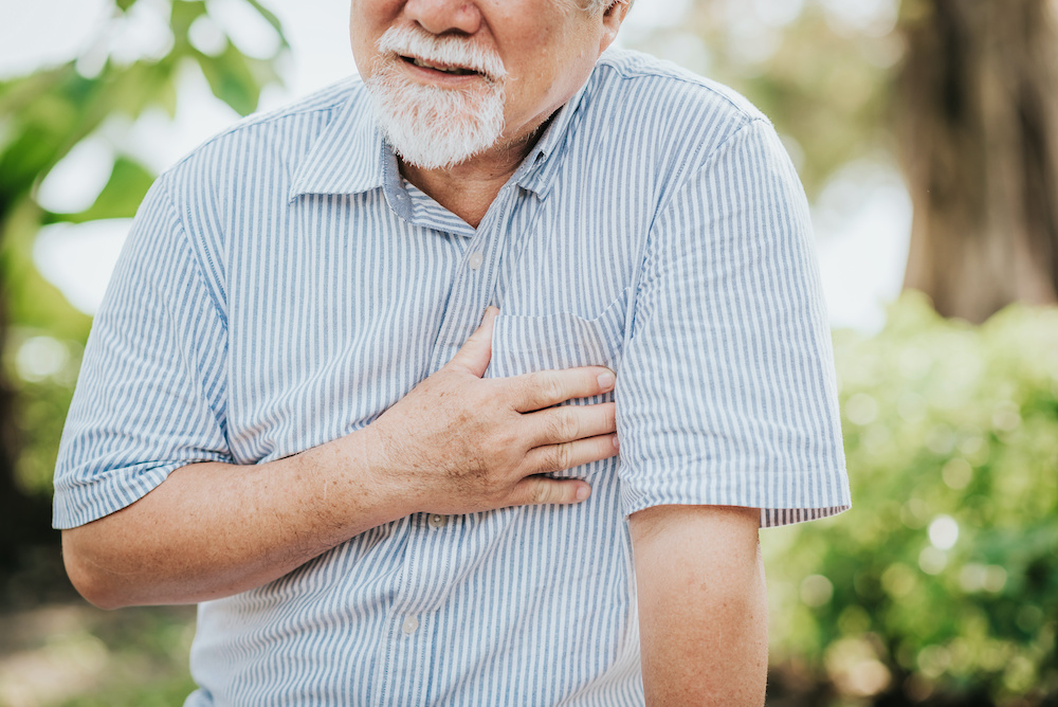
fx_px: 2499
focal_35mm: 85
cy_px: 354
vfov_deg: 16.1
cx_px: 529
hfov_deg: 23.9
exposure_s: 1/500
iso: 200
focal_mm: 85
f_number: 2.8
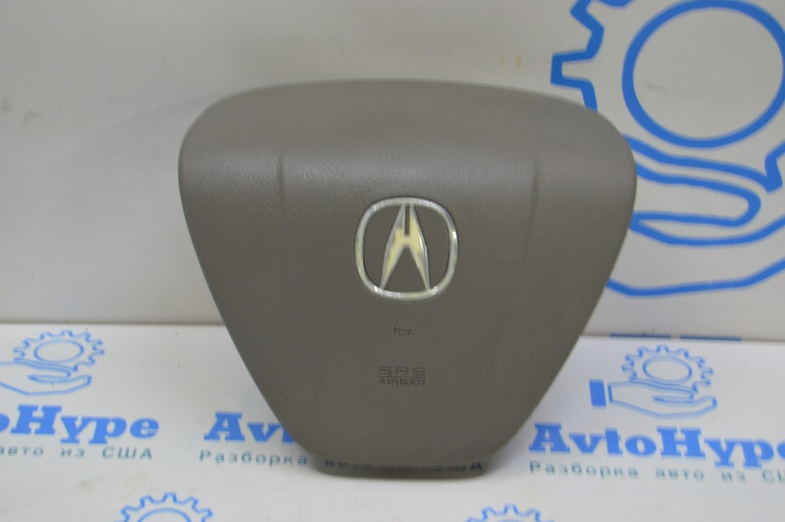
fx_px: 1634
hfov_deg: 27.0
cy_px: 261
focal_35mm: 75
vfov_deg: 18.2
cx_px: 392
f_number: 5.6
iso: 400
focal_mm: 50
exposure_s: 1/20
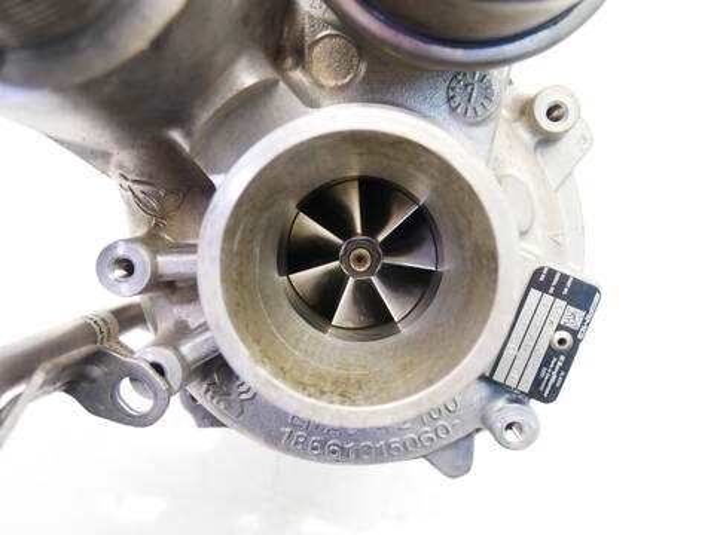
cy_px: 268
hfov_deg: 60.0
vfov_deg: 46.8
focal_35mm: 30
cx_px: 357
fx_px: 619
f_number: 3.7
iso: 1250
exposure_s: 1/60
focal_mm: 15
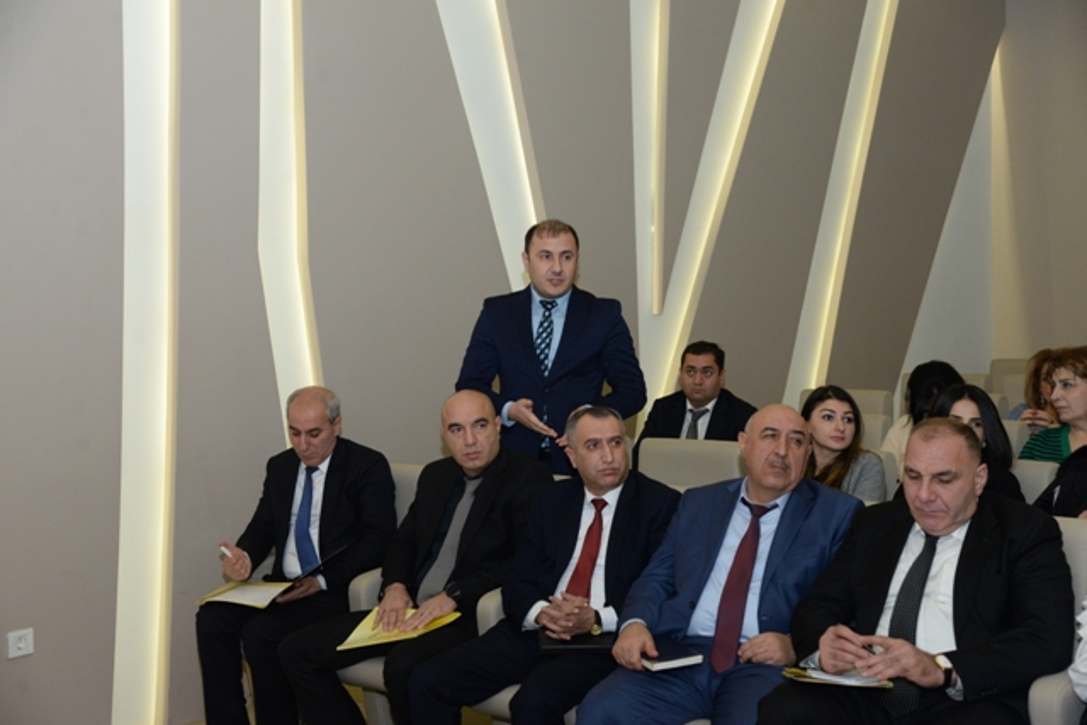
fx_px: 1570
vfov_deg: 26.0
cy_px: 362
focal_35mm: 52
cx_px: 544
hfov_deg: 38.2
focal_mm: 52
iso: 2200
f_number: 5
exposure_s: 1/100
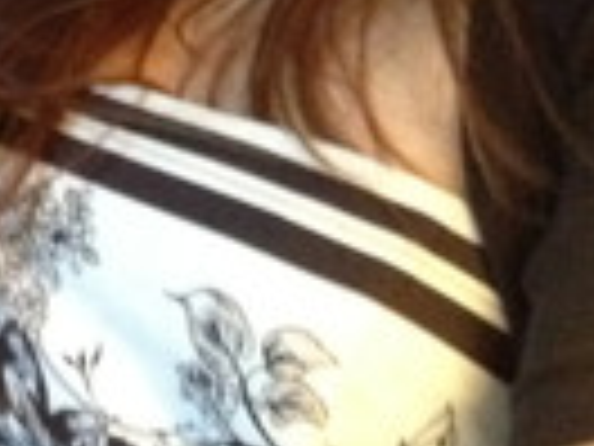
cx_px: -558
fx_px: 2917
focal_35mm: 170
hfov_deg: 10.7
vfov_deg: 8.7
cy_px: -18
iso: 640
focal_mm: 4.28
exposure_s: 1/15
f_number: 2.4
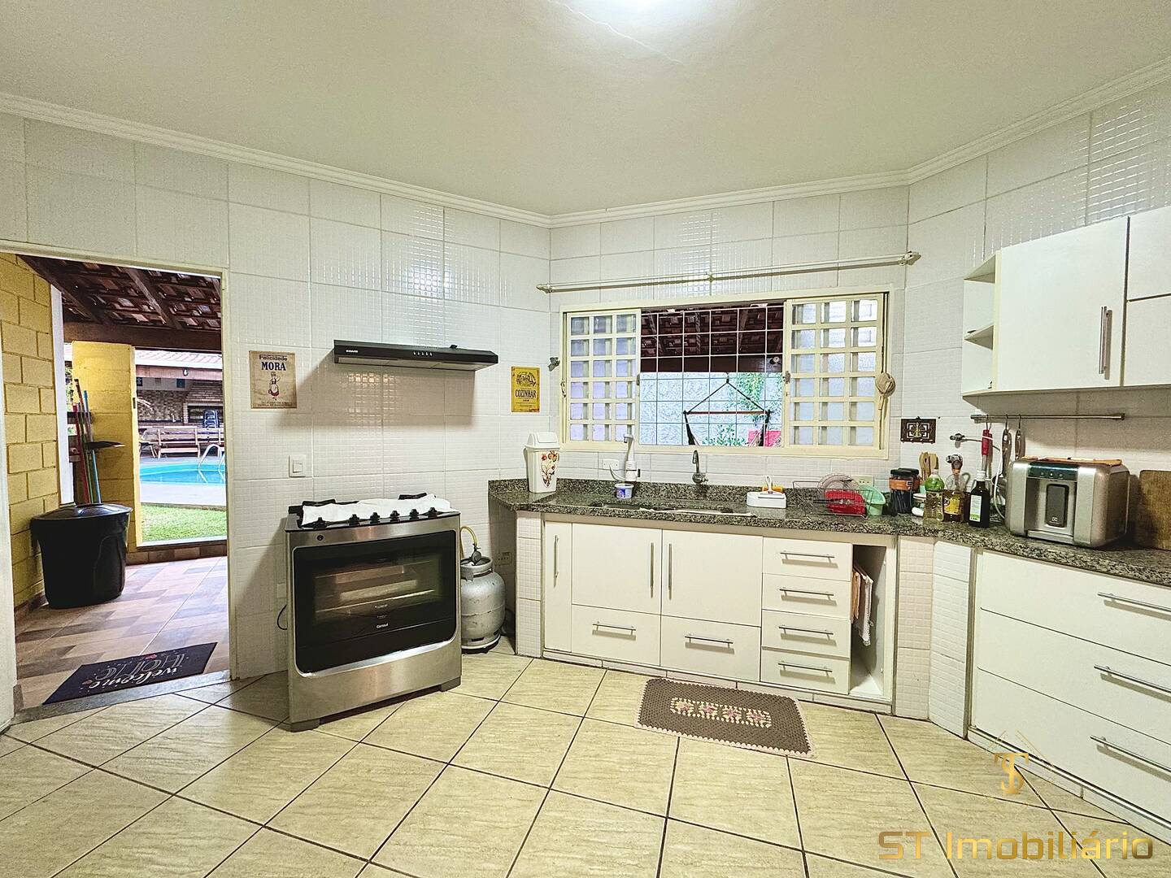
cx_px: 586
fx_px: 474
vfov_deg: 85.7
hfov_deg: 102.1
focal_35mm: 14
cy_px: 439
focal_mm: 2.22
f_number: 2.2
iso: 160
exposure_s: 1/60
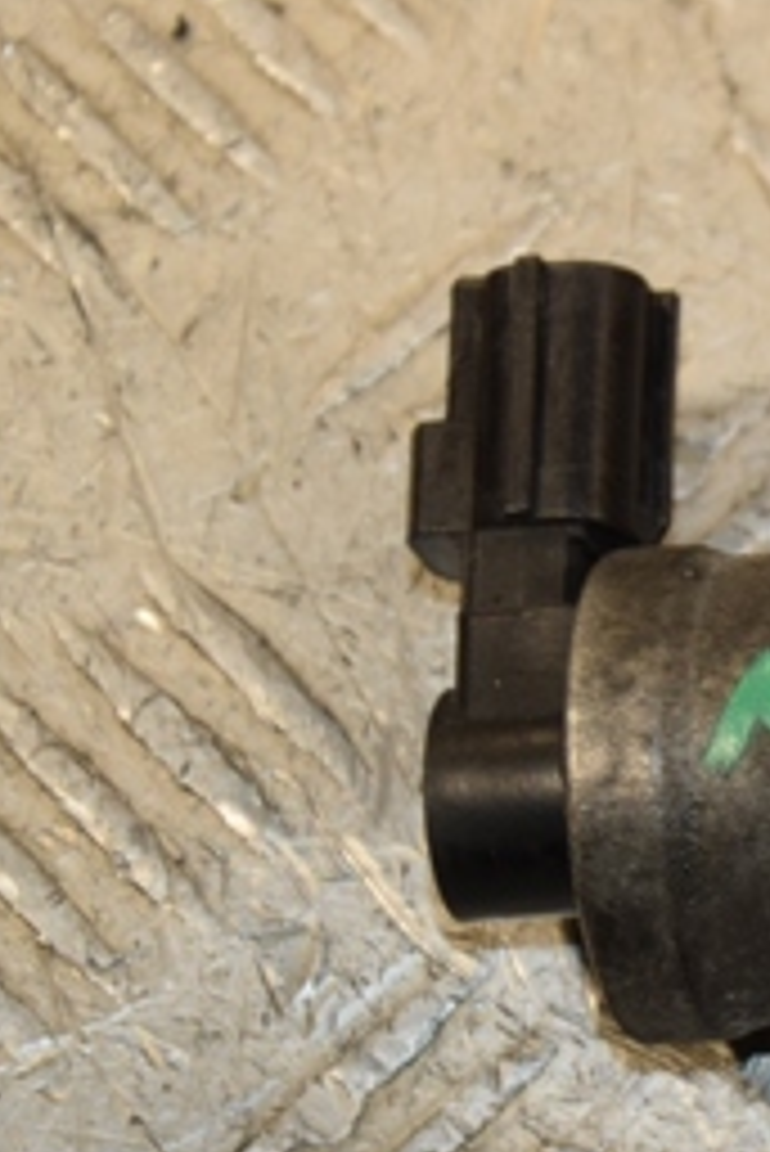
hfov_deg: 5.2
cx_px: 1310
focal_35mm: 262
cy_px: 585
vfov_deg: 7.9
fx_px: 8394
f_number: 6.3
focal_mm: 70
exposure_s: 1/200
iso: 800
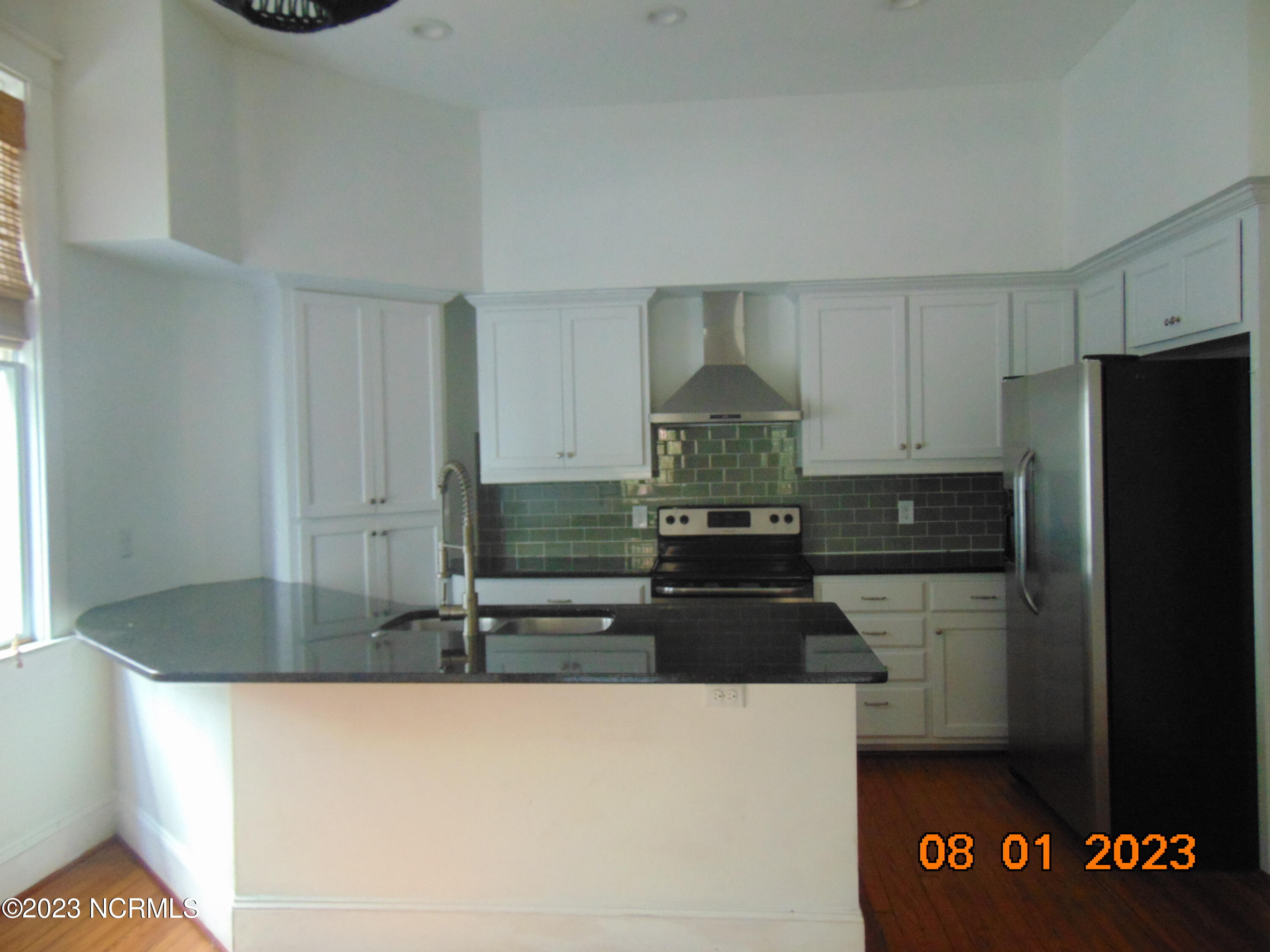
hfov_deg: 69.4
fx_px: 917
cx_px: 635
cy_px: 476
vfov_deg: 54.9
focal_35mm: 25
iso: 320
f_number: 3
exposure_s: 1/30
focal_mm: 4.5
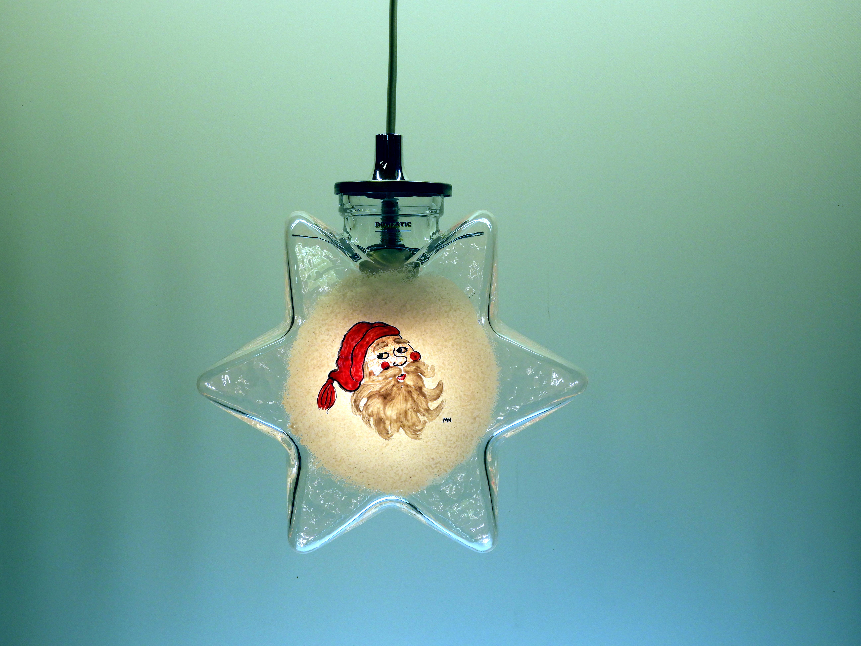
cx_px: 430
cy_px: 323
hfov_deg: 32.2
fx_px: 1492
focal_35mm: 60
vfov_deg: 24.4
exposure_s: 1/60
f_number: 4.2
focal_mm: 10.7
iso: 100
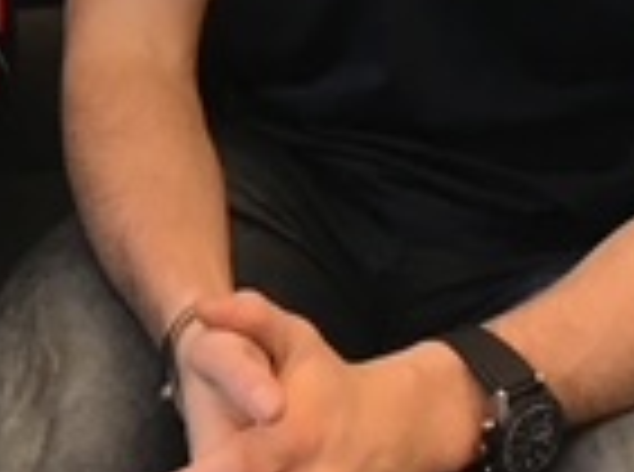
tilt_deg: -11.2
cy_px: -193
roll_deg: -0.3
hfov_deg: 14.3
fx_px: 2411
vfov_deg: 10.8
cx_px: -234
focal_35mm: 132
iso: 40
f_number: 2.2
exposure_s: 1/33
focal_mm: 4.15
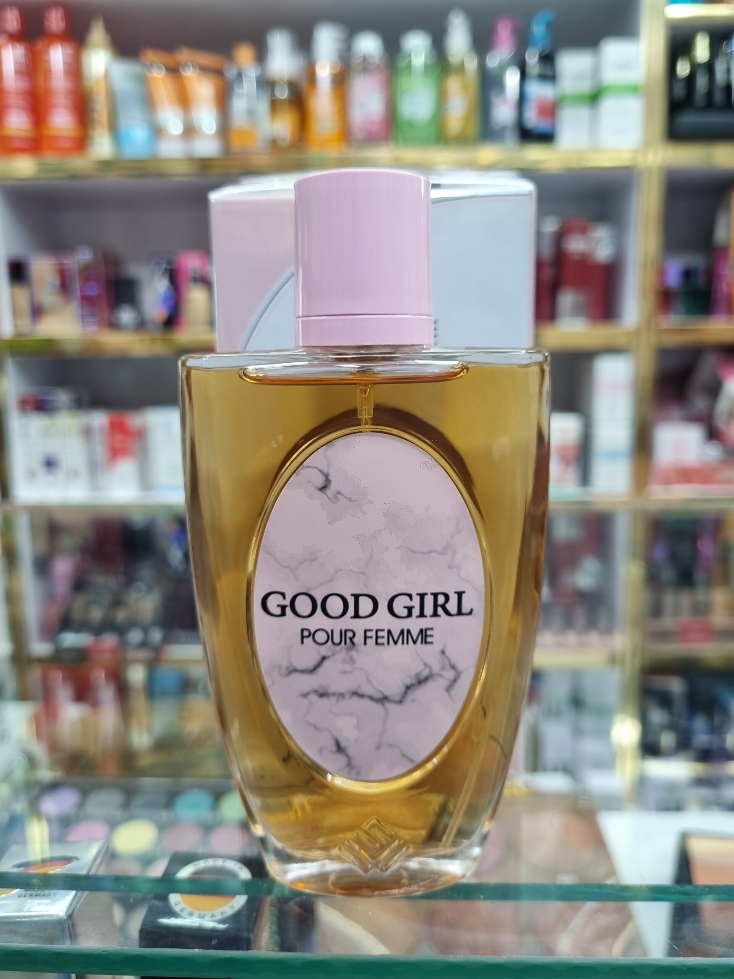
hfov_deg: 53.1
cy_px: 490
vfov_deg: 67.3
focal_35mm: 26
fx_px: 735
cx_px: 367
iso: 64
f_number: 1.8
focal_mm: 5.4
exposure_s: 1/100
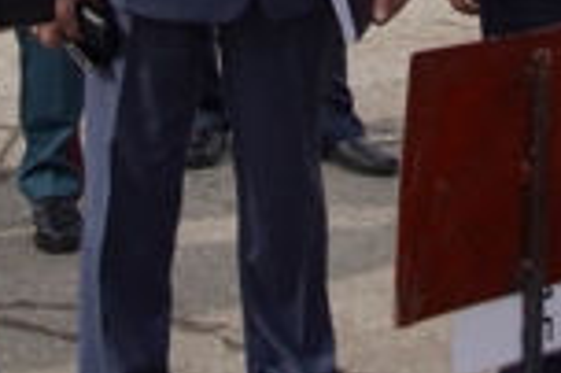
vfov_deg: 7.6
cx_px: 474
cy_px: -476
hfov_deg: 12.0
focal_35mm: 170
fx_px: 2654
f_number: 5
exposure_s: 1/800
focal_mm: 23
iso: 100
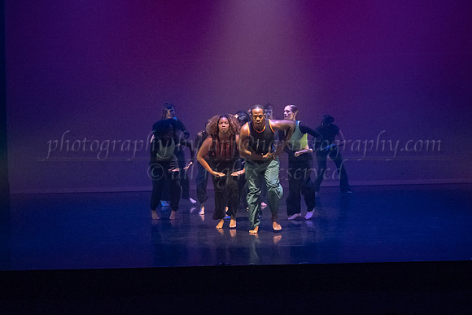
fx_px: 1057
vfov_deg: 16.9
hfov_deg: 25.2
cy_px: 160
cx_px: 255
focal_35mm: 81
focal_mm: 51
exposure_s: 1/400
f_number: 3.5
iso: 4000
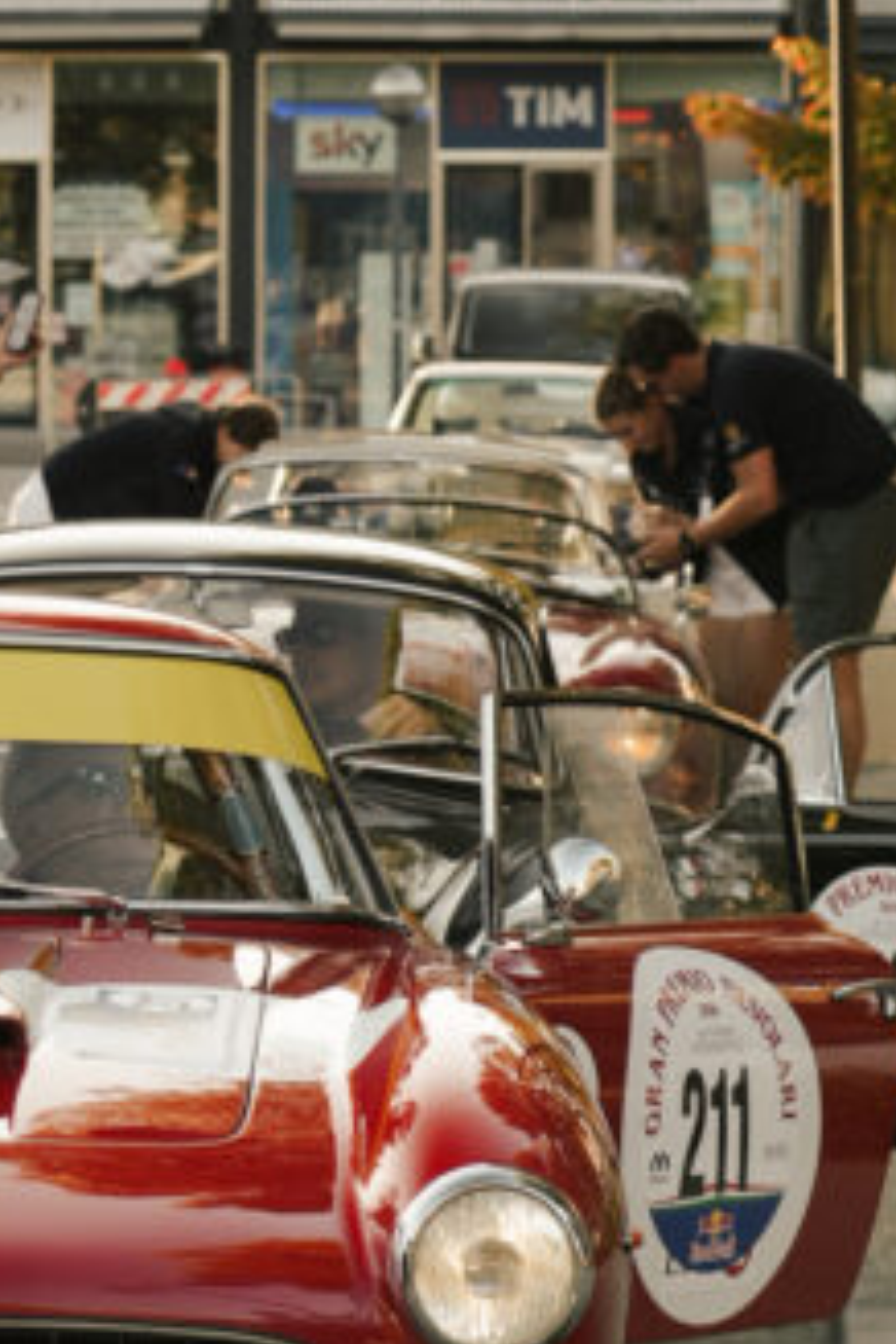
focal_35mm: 257
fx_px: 9594
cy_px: 592
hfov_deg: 5.3
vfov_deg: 8.0
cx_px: -134
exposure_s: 1/80
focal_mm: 60
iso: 160
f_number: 4.5
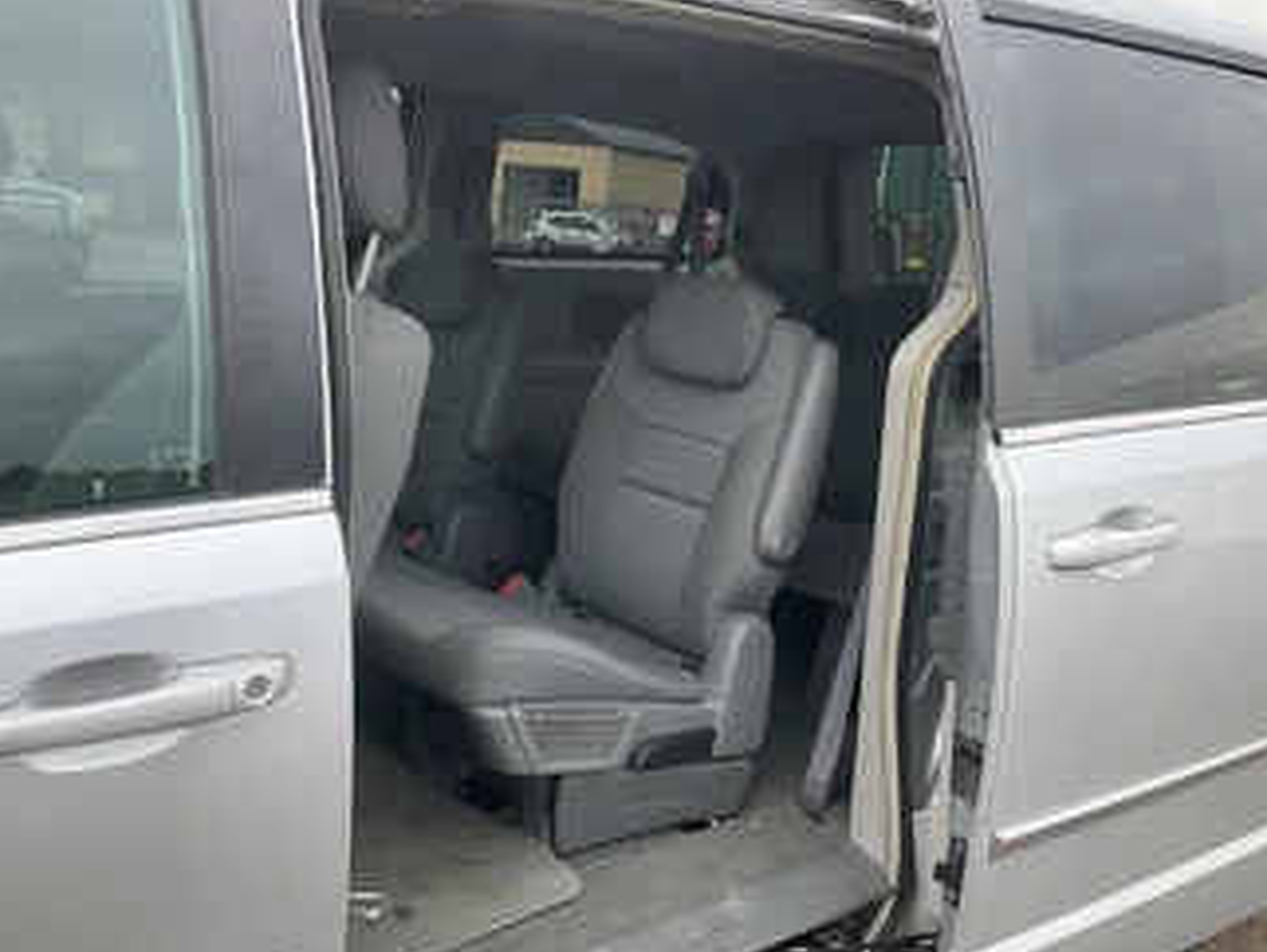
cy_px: 547
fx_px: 1319
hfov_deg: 51.3
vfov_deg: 39.6
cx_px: 618
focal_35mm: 36
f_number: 1.8
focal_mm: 3
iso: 25
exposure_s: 1/478
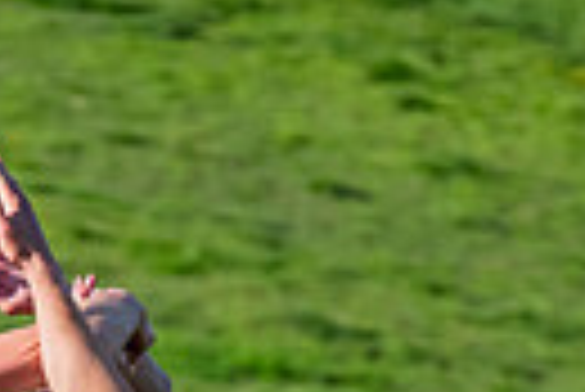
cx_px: -73
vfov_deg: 0.8
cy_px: 635
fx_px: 27314
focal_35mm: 1679
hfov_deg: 1.2
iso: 800
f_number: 9
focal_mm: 290
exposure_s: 1/1600
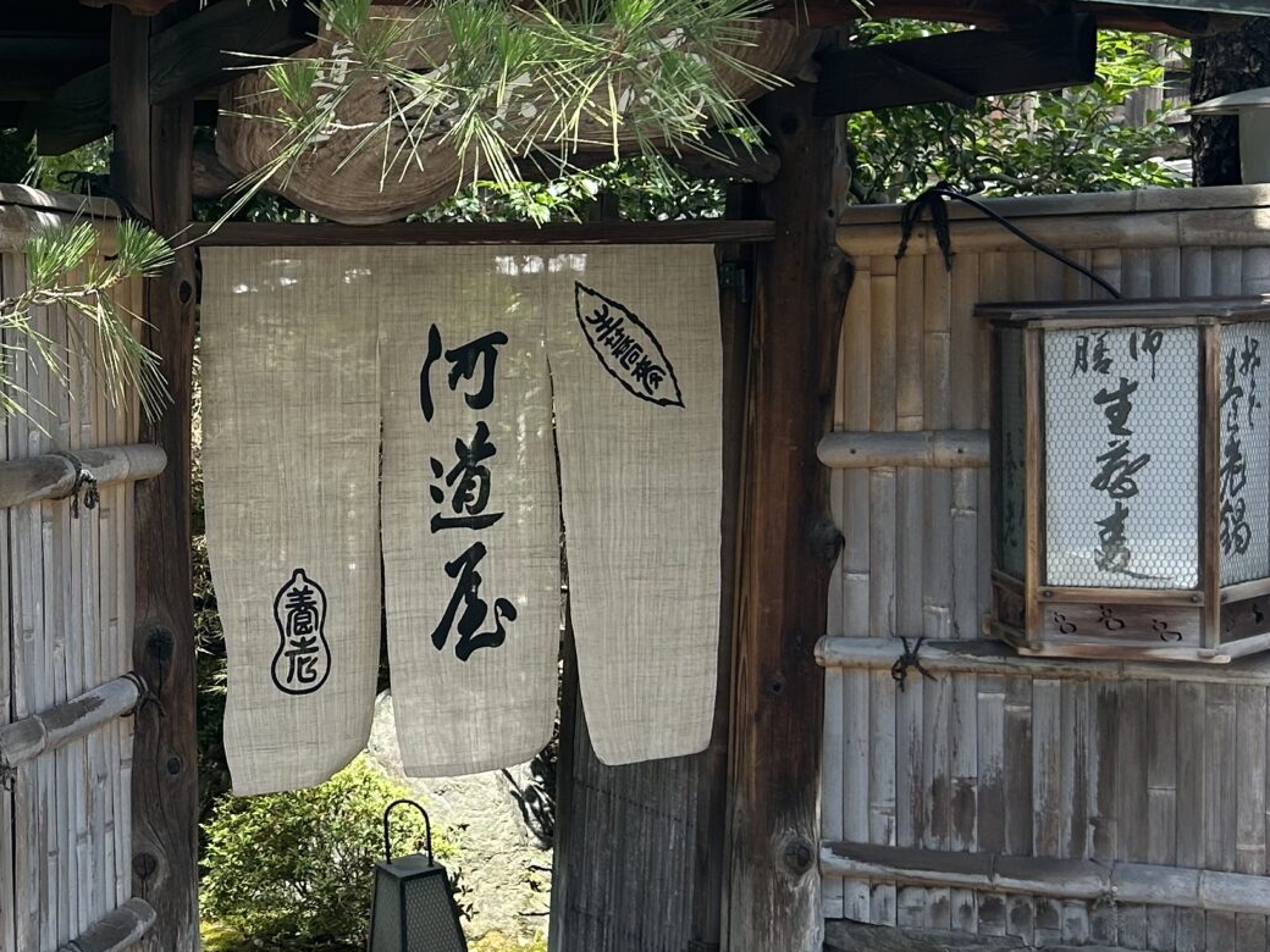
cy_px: 460
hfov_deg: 28.4
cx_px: 4
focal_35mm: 64
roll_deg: +1.4
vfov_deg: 22.9
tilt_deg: -3.6
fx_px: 2348
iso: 50
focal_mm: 5.7
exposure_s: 1/646
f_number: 1.5
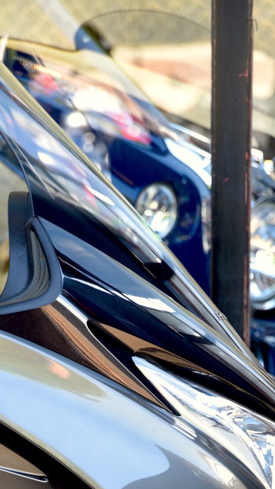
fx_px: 2216
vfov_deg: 12.3
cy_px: 562
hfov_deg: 7.1
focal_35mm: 171
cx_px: 16
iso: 100
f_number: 3.2
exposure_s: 1/60
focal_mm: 70
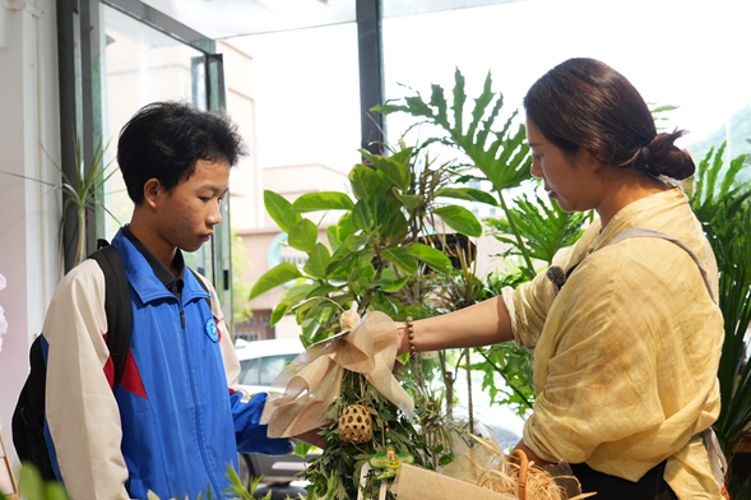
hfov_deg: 37.5
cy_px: 303
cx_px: 329
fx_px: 1105
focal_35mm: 53
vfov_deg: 25.4
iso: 400
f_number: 4.5
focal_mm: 39
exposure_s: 1/100
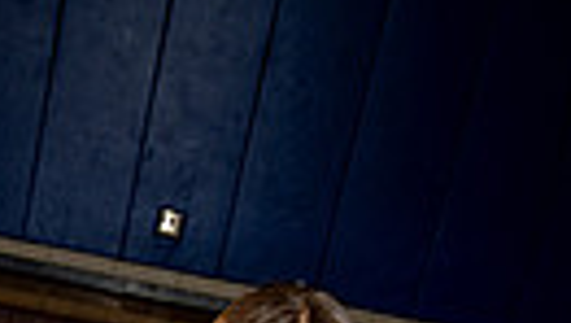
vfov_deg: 9.6
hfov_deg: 20.6
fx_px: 1531
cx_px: 26
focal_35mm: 101
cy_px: 934
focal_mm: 28
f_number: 4
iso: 160
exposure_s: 1/250
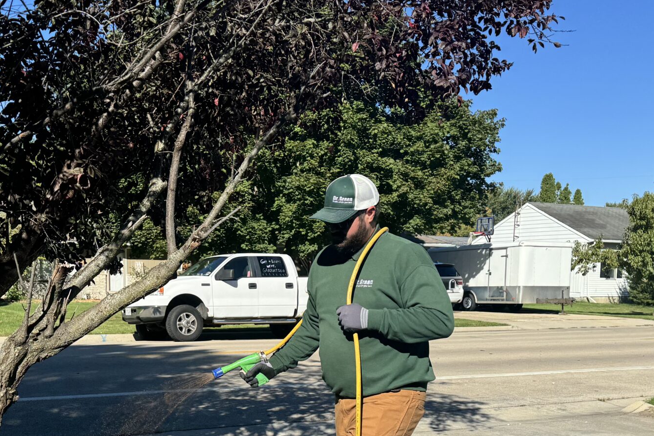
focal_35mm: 48
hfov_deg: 40.6
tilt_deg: -5.4
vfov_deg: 27.4
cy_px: 368
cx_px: 219
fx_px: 872
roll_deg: +0.1
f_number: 1.78
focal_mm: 6.76
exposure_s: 1/3597
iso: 80
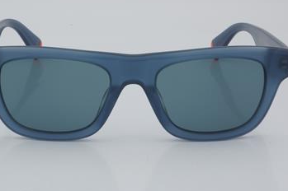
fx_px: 756
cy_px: 86
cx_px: 132
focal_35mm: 95
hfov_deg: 21.6
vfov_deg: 14.4
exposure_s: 1/3
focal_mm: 55
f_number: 32
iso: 100
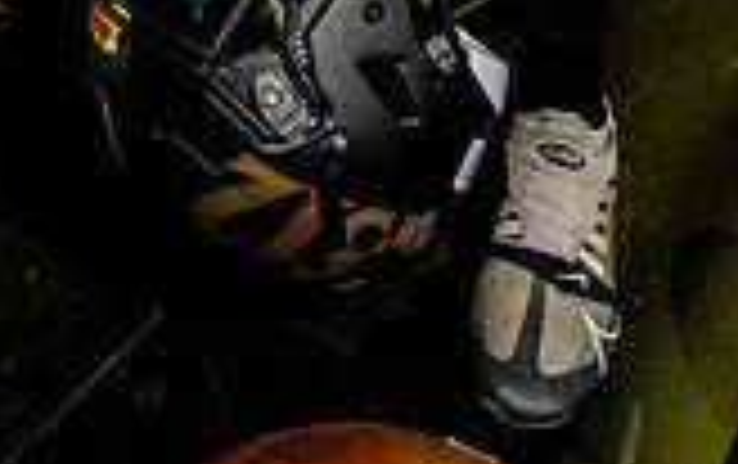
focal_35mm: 67
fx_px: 1349
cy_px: -541
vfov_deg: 14.8
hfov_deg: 30.1
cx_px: 194
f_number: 5.6
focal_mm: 24
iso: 400
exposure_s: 1/250
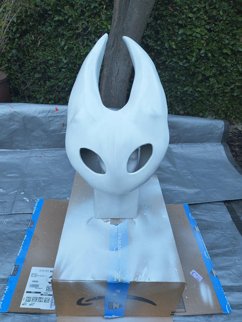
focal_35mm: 25
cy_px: 161
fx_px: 233
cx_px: 121
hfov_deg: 54.9
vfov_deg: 69.4
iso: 188
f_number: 1.7
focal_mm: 4.68
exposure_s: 1/120
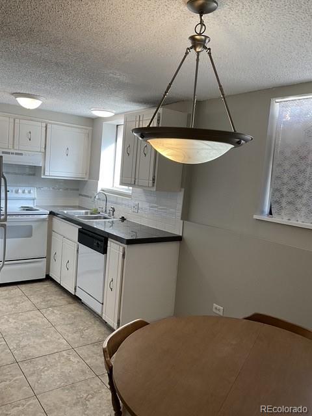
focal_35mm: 29
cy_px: 208
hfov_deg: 48.2
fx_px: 349
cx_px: 156
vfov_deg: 61.7
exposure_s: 1/120
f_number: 1.8
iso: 50
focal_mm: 3
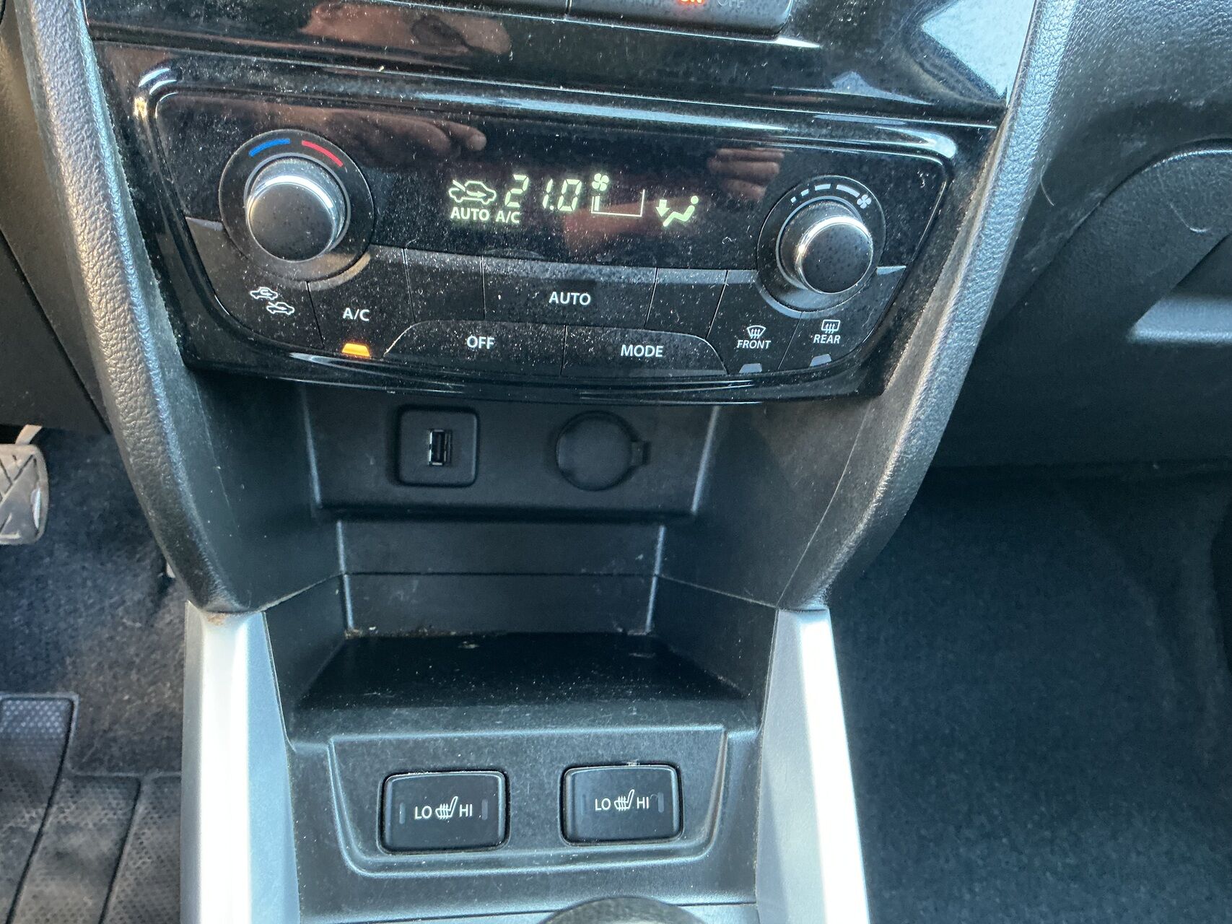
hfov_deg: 61.7
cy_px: 462
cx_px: 616
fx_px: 1032
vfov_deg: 48.2
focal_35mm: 29
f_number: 1.8
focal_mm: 3
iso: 320
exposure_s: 1/30
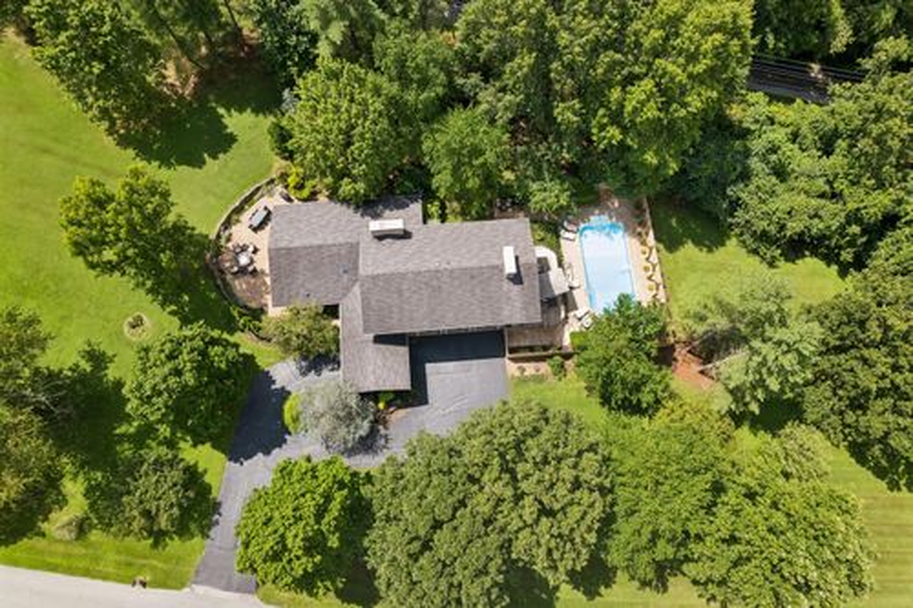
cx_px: 456
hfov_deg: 78.6
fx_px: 558
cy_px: 304
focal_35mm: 22
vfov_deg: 57.2
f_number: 2.8
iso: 100
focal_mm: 8.4
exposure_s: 1/30
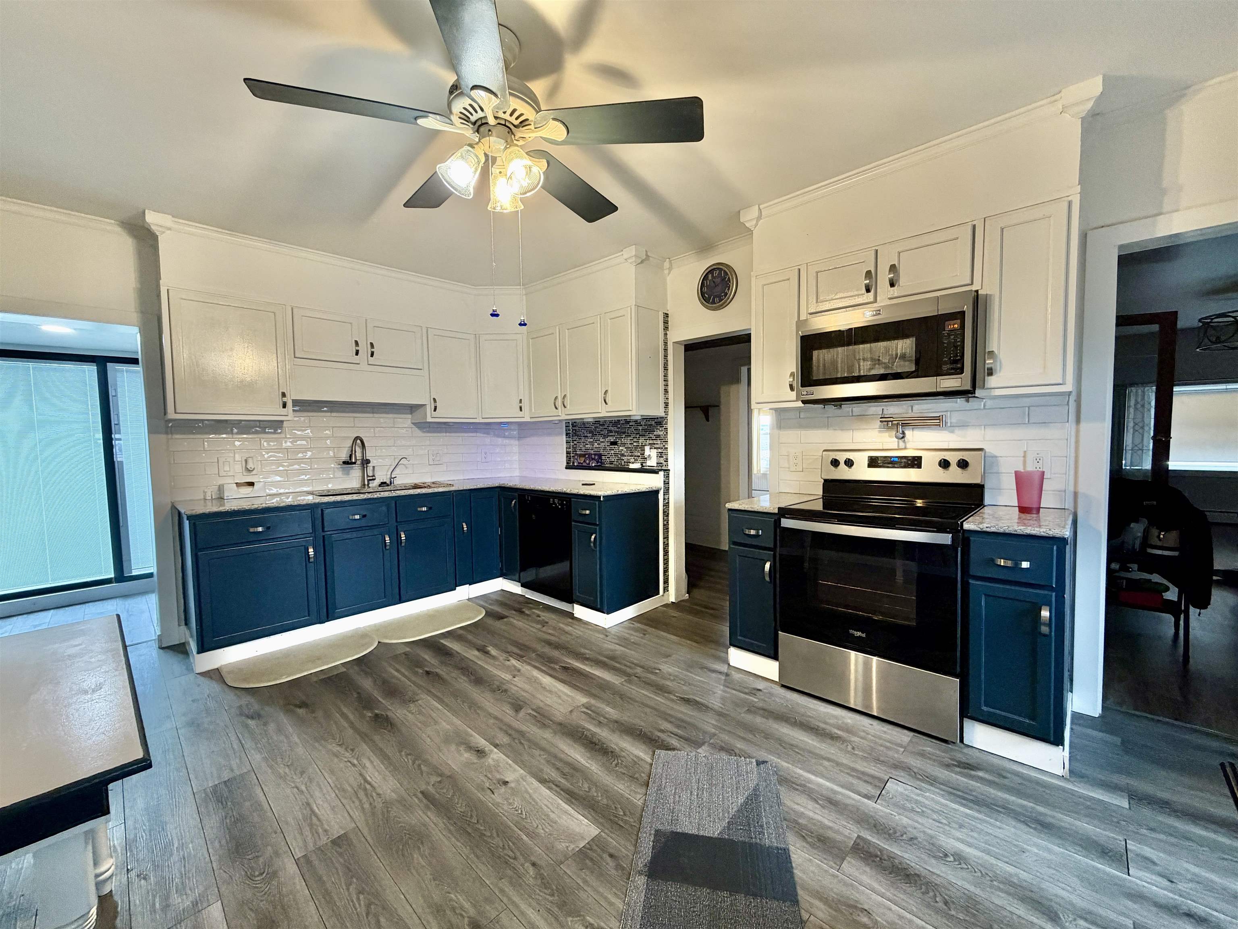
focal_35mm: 14
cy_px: 464
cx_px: 619
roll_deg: +1.3
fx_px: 501
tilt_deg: -3.2
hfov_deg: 102.1
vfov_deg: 85.7
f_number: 2.2
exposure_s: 1/60
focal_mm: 2.22
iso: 200
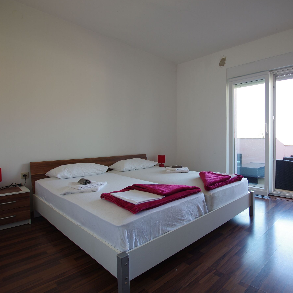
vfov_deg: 74.8
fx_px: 192
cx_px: 189
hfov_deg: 73.1
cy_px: 143
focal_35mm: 20
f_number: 3.5
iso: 100
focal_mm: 10
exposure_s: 1/25
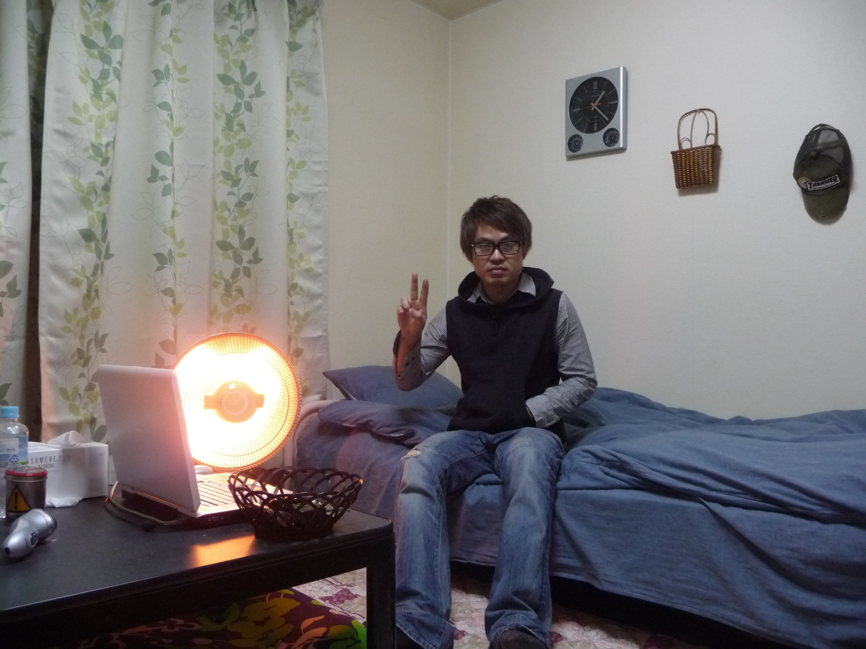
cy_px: 324
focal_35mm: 28
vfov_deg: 49.7
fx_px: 700
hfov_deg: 63.4
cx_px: 433
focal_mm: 4.7
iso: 400
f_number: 3.3
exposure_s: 1/15
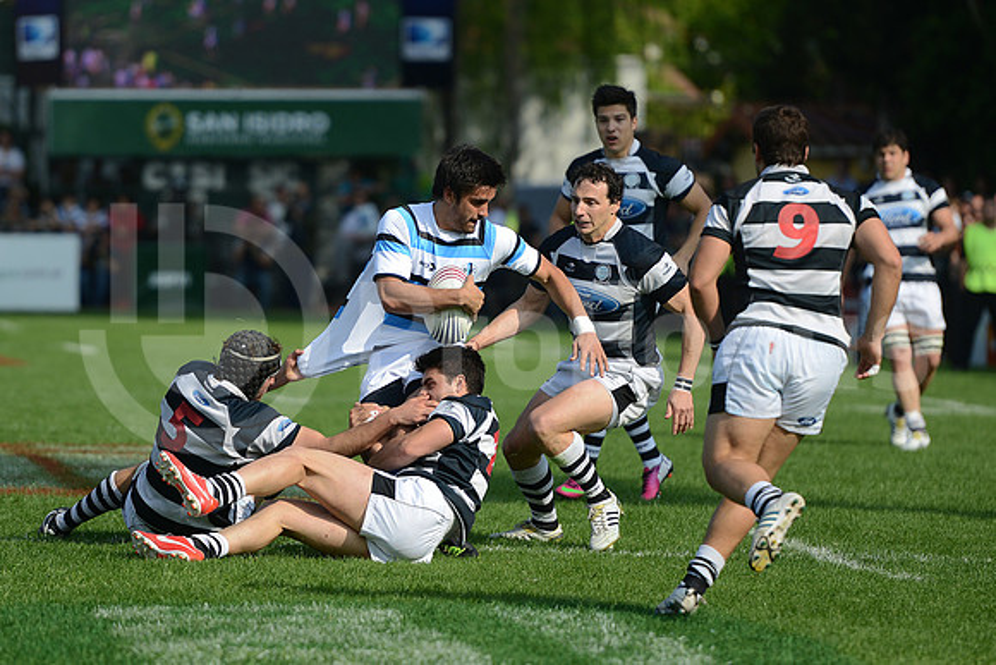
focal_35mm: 200
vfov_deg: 6.9
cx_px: 498
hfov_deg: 10.3
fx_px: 5534
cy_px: 332
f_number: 2.8
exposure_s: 1/2500
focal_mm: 200
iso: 250
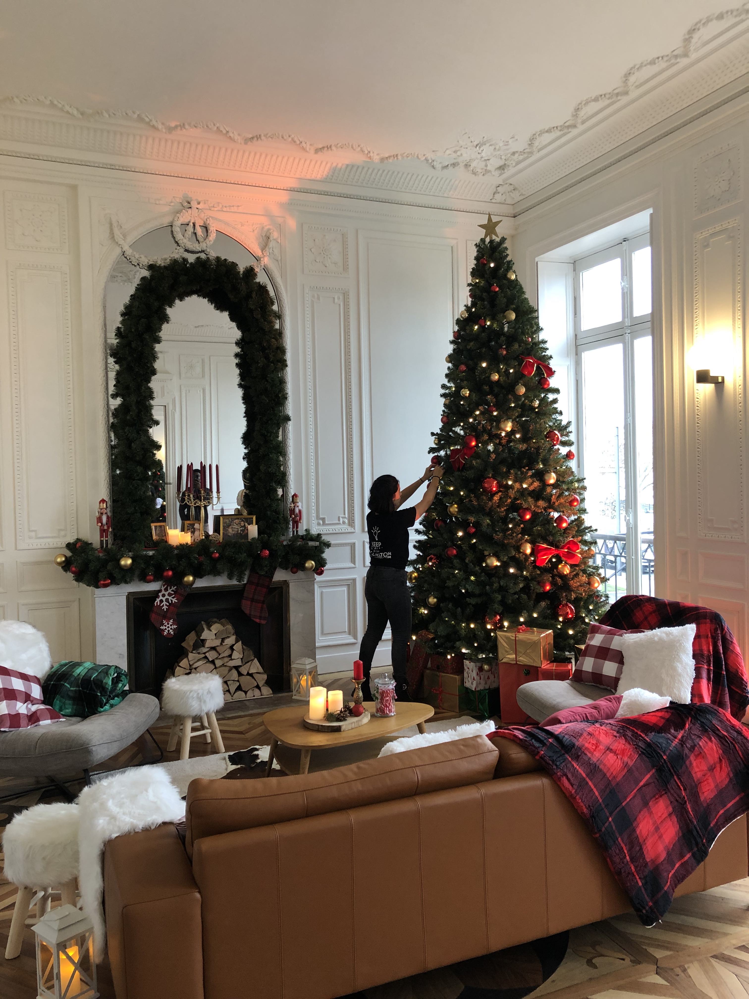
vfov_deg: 63.4
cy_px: 500
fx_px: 808
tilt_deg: +0.7
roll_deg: +1.0
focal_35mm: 28
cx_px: 374
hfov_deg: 49.7
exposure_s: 1/17
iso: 40
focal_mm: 3.99
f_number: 1.8
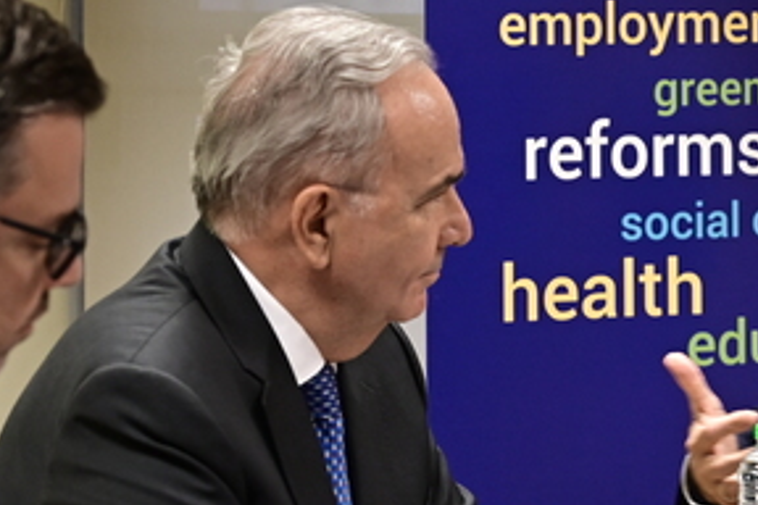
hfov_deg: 12.3
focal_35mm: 161
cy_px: 166
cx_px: 1021
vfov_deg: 8.5
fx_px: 3390
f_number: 4
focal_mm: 58
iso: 1600
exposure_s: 1/80
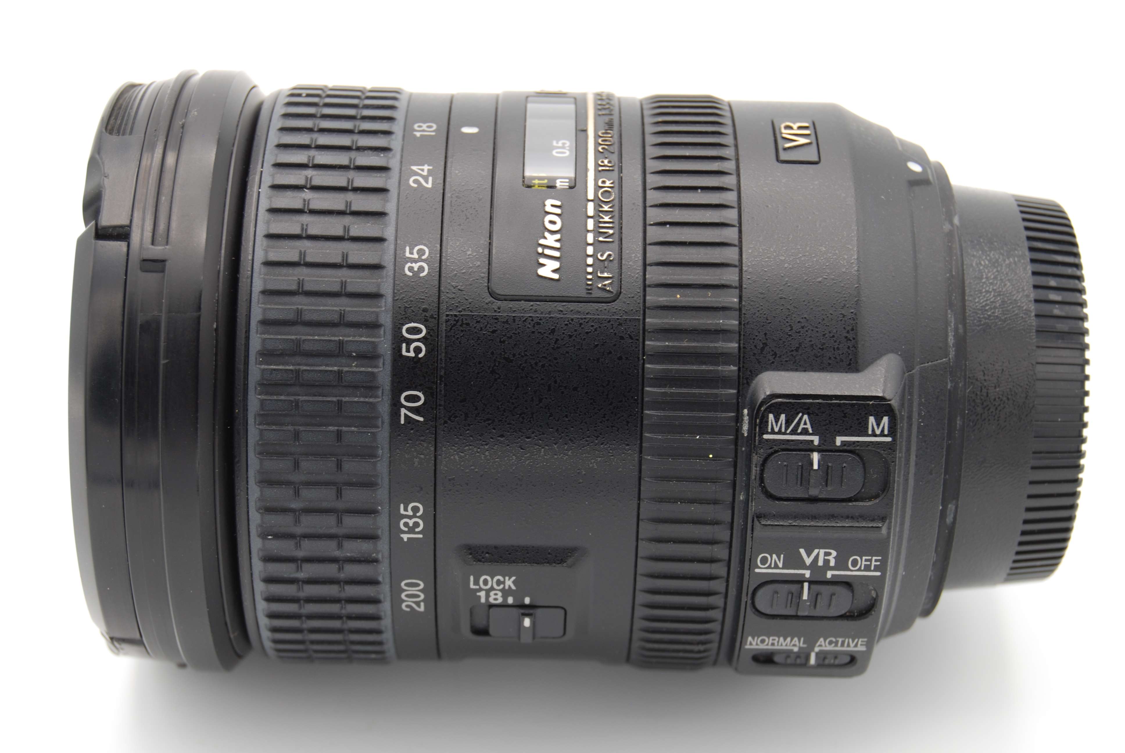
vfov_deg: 16.6
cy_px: 376
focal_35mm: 82
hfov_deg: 24.6
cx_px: 562
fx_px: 2581
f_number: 8
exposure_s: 1/25
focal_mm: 55
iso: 100
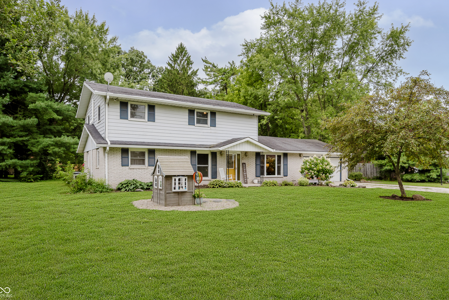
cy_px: 144
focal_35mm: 23
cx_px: 225
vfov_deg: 55.1
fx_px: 287
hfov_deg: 76.1
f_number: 5.6
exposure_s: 1/500
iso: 320
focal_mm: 22
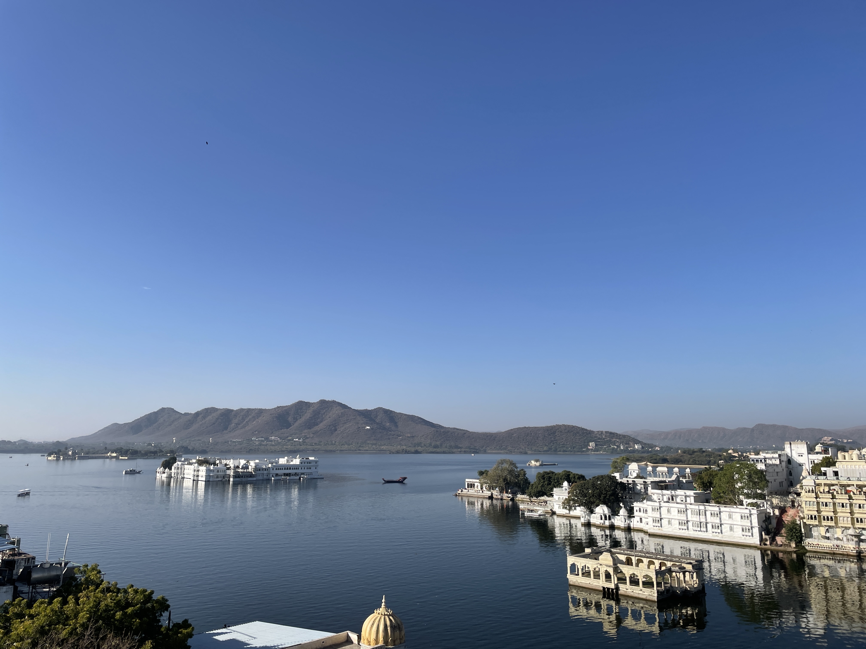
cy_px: 324
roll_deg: -0.6
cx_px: 433
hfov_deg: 67.3
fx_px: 650
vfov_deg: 53.1
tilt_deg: +10.9
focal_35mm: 26
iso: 32
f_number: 1.6
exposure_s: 1/4132
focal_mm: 4.2
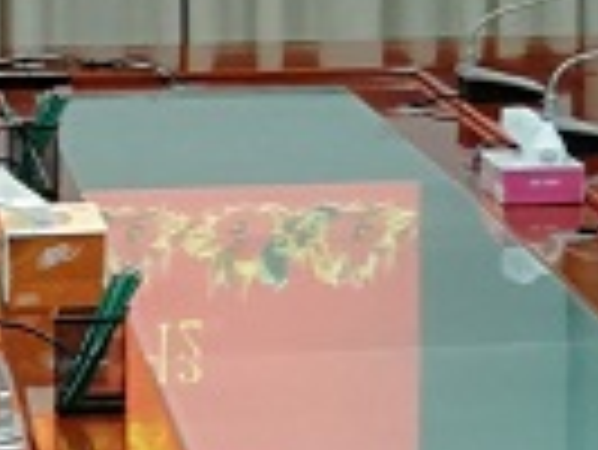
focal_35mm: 229
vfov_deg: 6.5
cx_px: 944
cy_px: -86
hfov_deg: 8.4
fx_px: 3960
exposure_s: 1/25
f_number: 2.2
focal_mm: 3.95
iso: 320
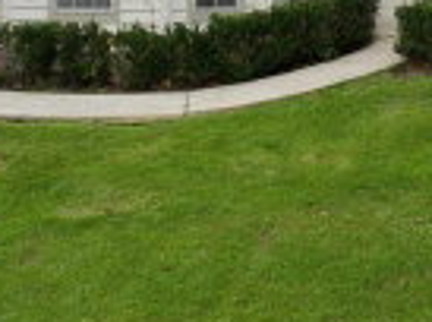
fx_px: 1120
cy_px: -88
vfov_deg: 15.6
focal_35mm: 90
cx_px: 460
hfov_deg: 20.9
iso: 100
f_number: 5.6
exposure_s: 1/80
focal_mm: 12.29
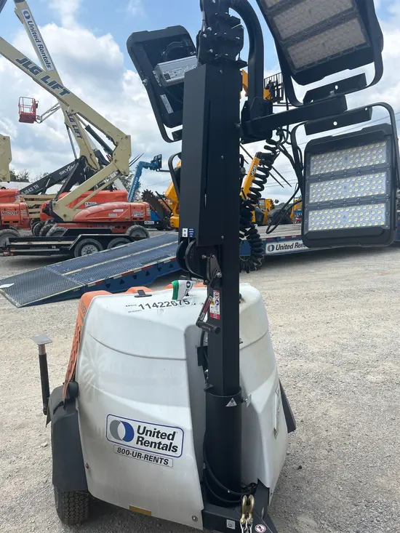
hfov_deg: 53.1
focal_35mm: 26
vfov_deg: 67.3
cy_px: 266
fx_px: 400
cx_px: 200
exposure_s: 1/4274
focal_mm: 5.7
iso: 50
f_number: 1.5
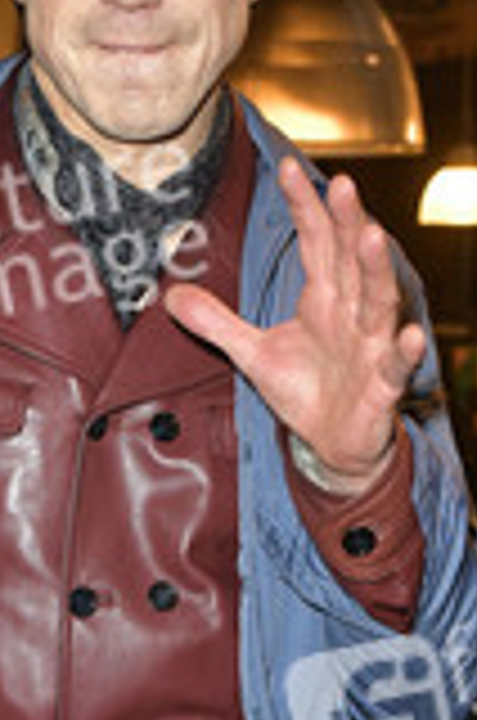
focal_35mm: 80
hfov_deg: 16.9
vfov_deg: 25.3
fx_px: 1597
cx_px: 108
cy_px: 477
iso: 2500
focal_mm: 32
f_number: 5.6
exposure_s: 1/200
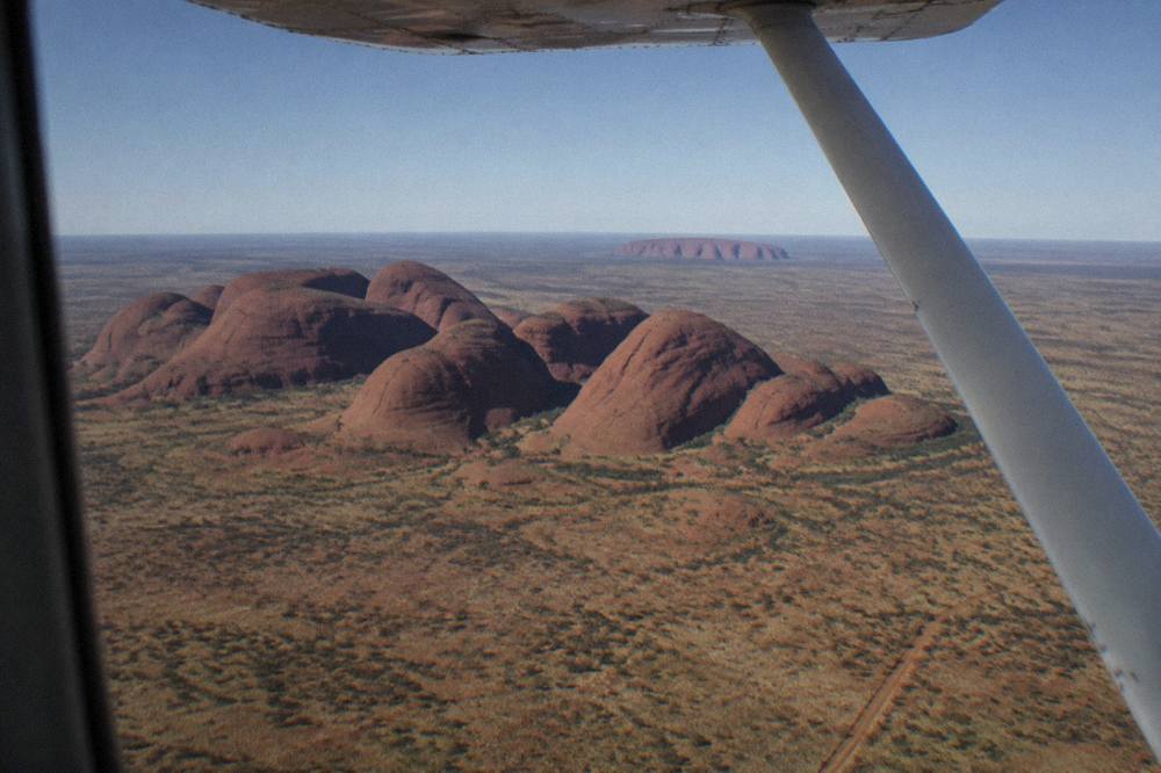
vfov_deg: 35.9
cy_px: 386
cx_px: 580
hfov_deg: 51.9
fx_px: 1193
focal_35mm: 37
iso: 320
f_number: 4.5
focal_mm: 37
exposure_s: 1/800
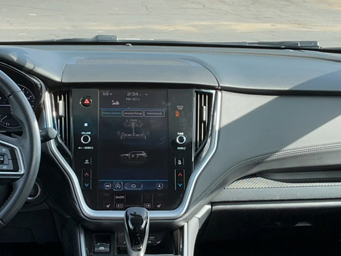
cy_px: 144
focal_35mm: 54
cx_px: 147
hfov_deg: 35.5
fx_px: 532
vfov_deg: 27.0
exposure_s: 1/300
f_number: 1.8
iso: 25
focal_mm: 3
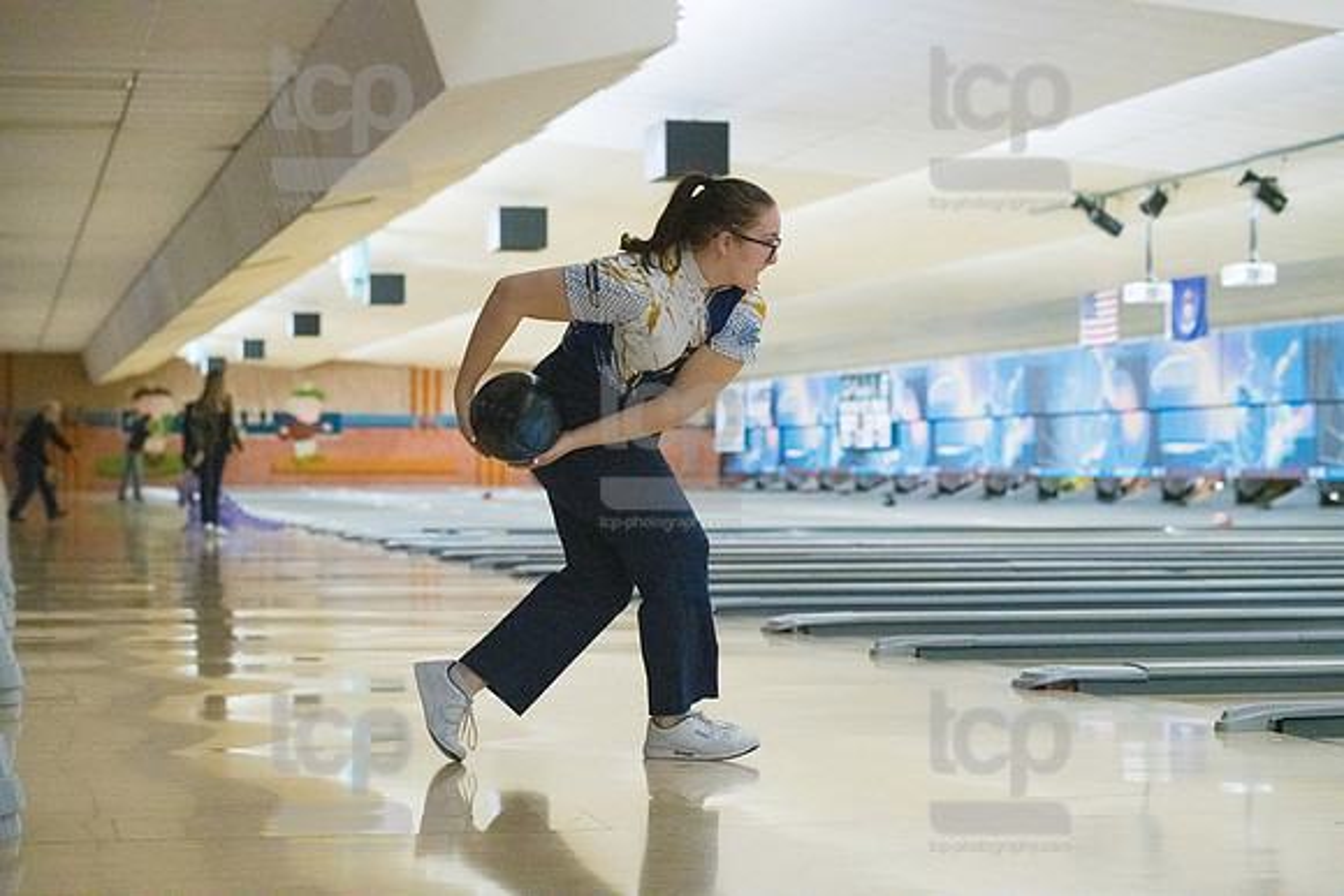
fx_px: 3062
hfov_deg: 24.8
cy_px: 448
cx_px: 672
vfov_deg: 16.7
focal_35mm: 82
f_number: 4
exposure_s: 1/1000
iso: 10000
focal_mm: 82
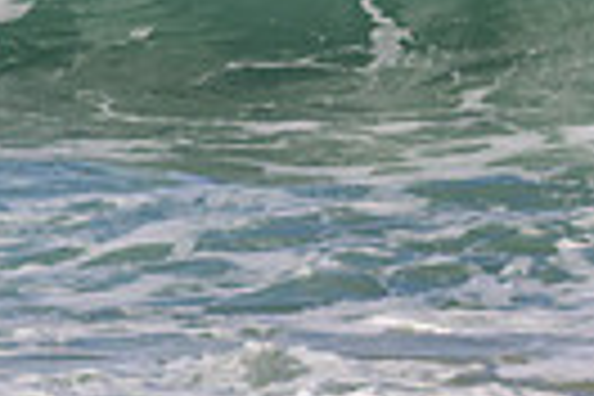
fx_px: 57844
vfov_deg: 0.4
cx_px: 963
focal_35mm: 3506
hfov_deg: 0.6
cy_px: -335
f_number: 11
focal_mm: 800
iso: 1000
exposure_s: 1/2000
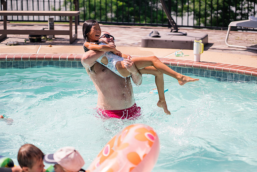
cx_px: 128
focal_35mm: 85
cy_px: 86
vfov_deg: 16.1
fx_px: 607
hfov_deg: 23.9
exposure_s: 1/6400
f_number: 2.2
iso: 200
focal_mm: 85
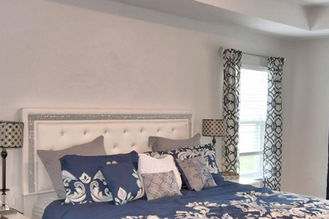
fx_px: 393
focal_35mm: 43
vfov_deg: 31.1
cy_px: 128
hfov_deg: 45.4
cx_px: 182
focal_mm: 10
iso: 200
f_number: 4.5
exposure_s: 1/40
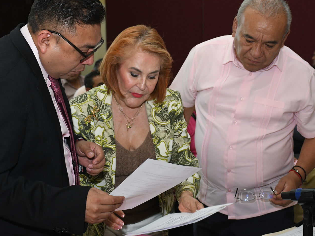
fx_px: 765
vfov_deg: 17.6
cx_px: 171
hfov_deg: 23.3
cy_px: 102
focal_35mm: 84
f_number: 7.1
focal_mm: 45
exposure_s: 1/125
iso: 2500
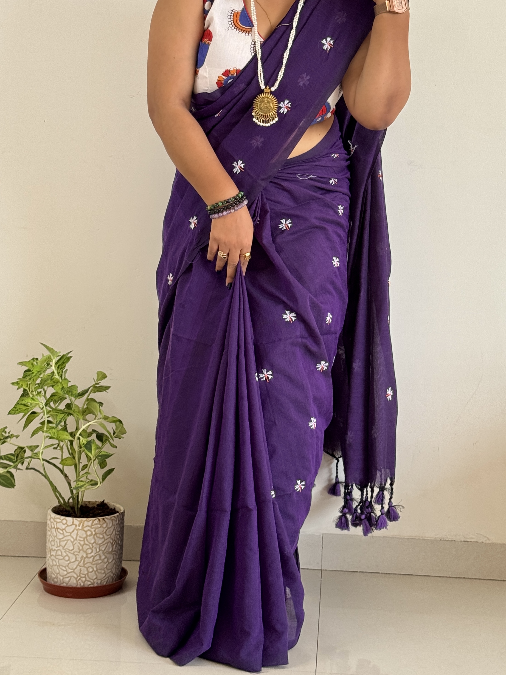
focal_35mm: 48
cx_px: 253
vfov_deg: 39.7
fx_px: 936
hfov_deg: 30.3
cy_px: 338
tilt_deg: -2.1
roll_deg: -1.8
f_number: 1.78
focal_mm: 6.76
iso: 64
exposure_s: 1/121
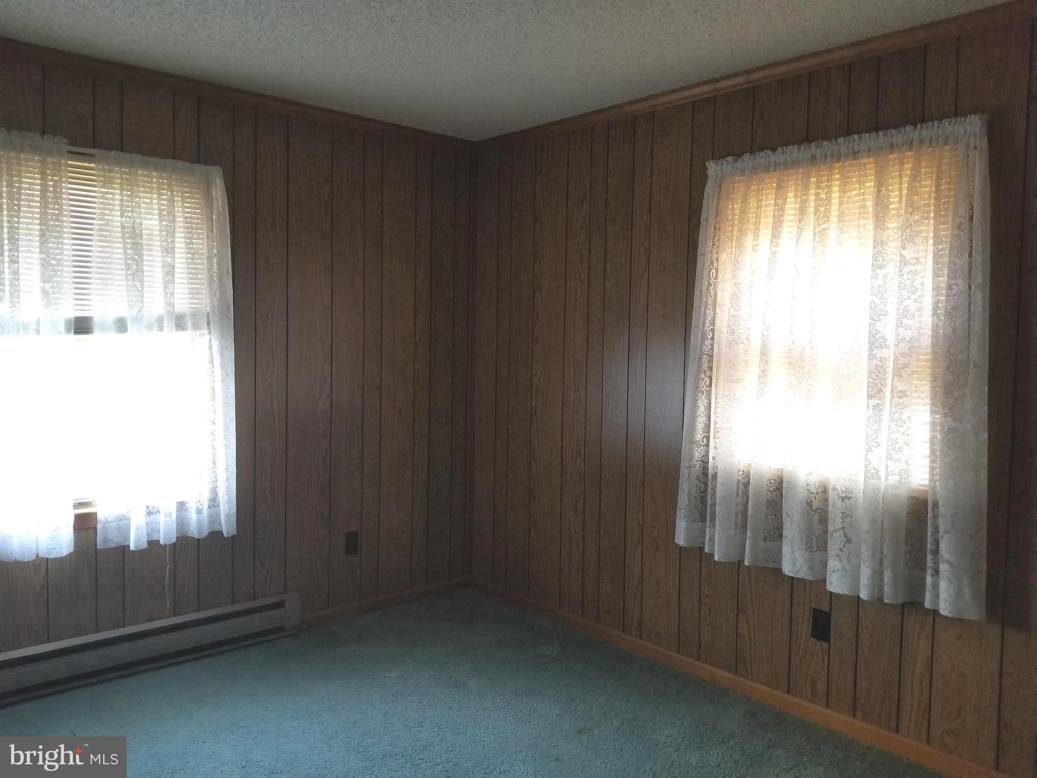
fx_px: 779
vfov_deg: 53.1
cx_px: 518
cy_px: 389
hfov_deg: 67.3
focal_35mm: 26
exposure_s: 1/19
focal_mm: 4.25
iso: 200
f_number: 1.7
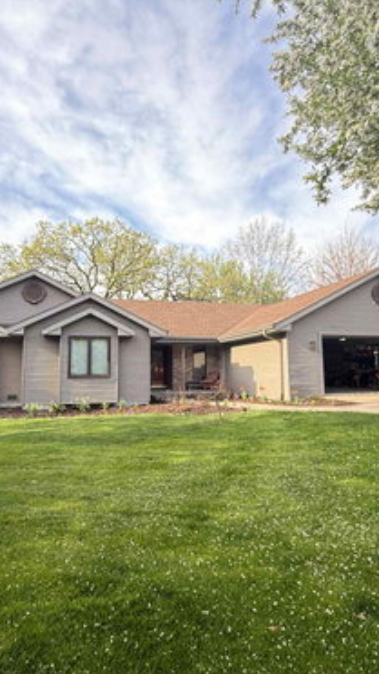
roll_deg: +0.3
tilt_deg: +7.5
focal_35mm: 21
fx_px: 376
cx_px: 180
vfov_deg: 83.8
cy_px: 328
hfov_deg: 53.5
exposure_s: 1/99
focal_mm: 2.22
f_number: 2.2
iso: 100
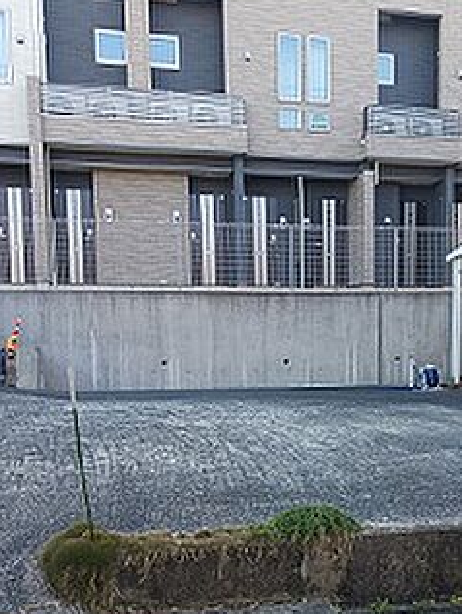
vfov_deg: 45.3
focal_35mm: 41
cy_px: 387
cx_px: 301
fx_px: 728
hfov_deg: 35.0
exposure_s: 1/60
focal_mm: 4
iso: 40
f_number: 1.8
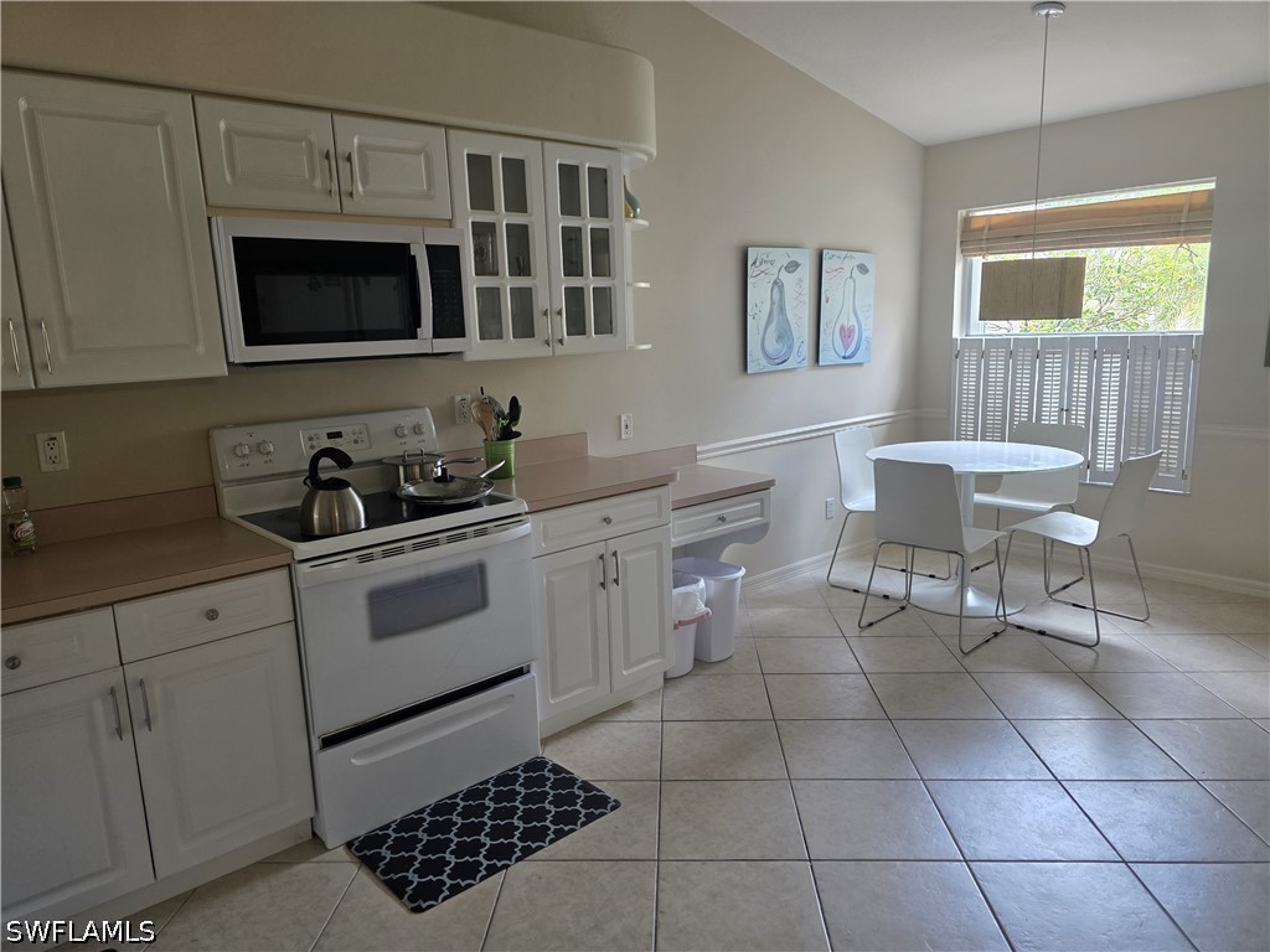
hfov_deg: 73.9
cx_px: 635
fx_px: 844
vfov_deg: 58.9
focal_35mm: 23
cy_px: 476
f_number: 1.7
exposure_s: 1/180
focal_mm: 6.3
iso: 160
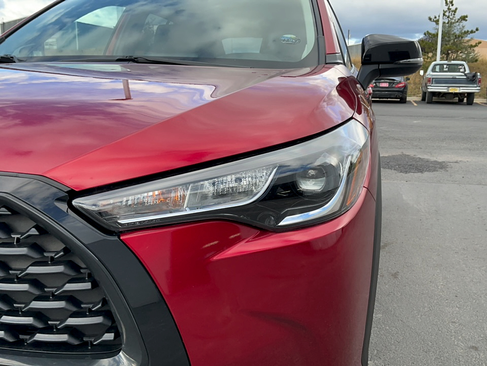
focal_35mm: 30
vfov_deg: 46.8
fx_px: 422
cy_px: 183
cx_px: 244
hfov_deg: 60.0
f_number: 1.8
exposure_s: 1/342
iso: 25
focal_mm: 3
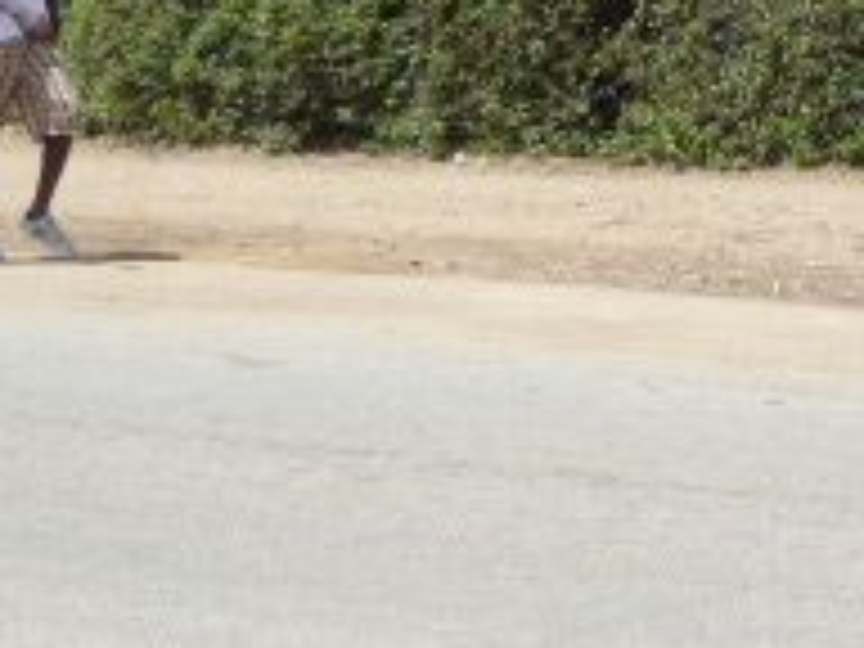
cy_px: -315
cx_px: 792
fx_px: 3494
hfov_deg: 14.0
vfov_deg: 10.3
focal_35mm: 140
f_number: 3.8
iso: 80
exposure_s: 1/640
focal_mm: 7.2
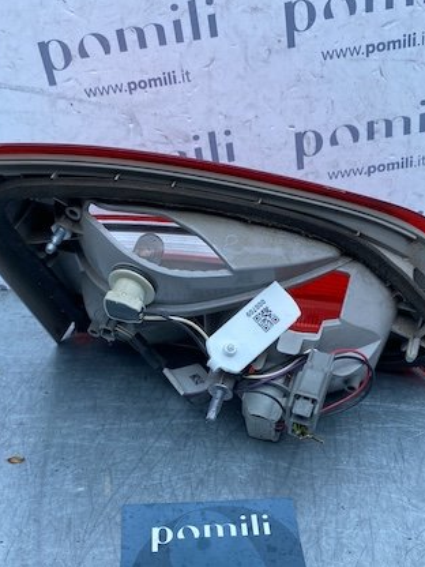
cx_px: 227
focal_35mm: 40
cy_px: 376
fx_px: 655
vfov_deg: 46.1
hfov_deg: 35.9
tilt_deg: -37.2
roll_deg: -2.9
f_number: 1.8
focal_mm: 4.25
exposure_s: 1/719
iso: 32
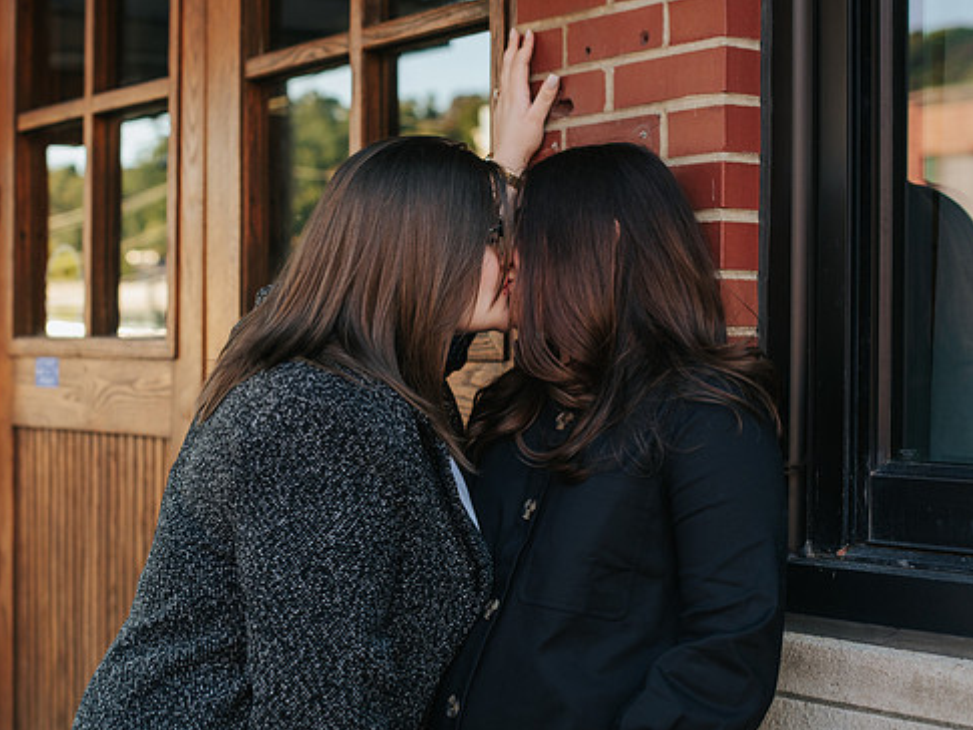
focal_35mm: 68
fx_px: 1912
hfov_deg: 28.5
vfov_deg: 21.6
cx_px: 369
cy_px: 348
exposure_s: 1/400
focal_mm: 50
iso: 800
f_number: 3.2
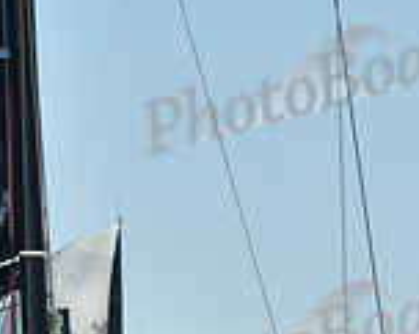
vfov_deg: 4.3
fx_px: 4443
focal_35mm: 359
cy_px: 520
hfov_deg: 5.4
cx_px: 3
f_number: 8
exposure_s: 1/640
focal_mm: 100
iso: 320
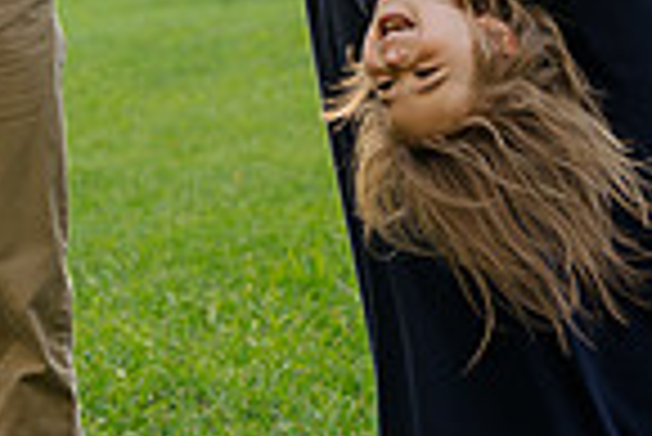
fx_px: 5348
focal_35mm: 295
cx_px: -243
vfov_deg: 4.6
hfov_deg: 6.9
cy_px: -254
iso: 640
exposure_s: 1/200
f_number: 5.6
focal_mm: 74
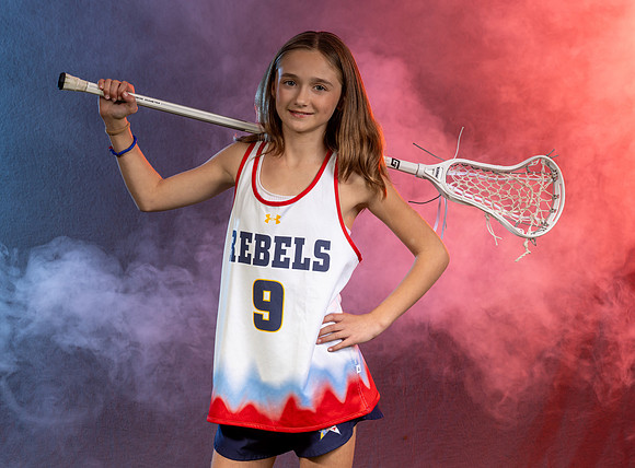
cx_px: 320
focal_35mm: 135
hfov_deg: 14.7
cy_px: 258
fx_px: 2458
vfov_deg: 10.9
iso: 64
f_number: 8
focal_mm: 110
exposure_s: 1/200
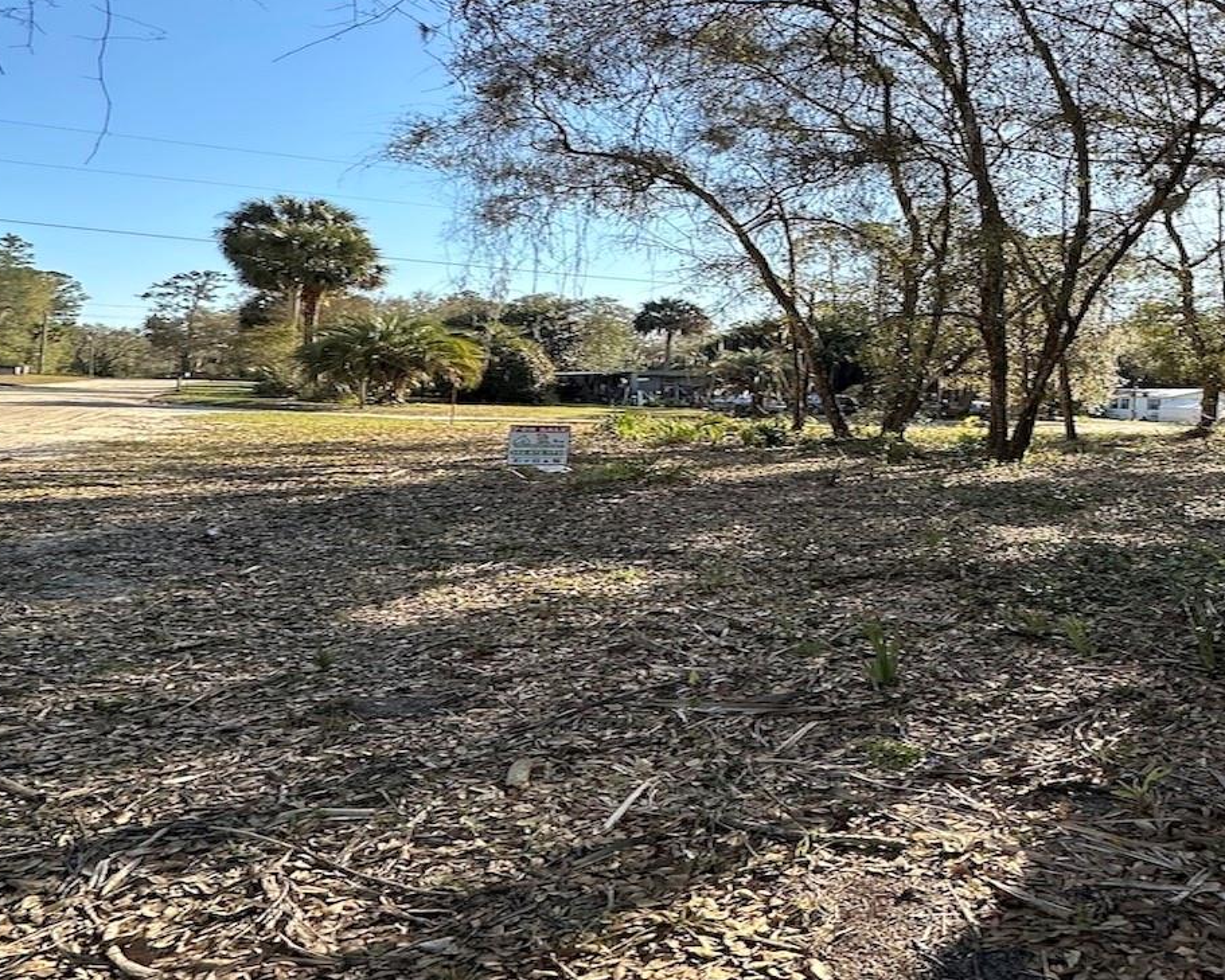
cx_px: 1013
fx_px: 870
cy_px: 389
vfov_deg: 58.3
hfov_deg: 63.0
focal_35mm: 24
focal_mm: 2.22
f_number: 2.2
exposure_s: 1/378
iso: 40
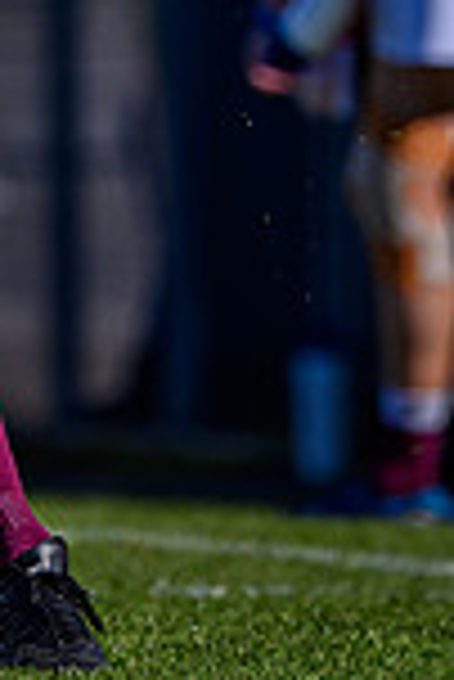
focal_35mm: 2589
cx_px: -45
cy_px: -491
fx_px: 48860
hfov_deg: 0.5
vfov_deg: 0.8
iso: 220
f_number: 4
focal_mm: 500
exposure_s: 1/2500
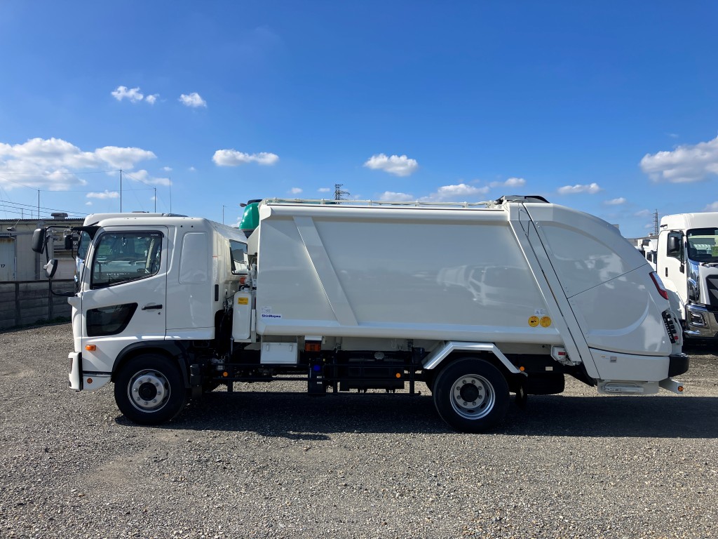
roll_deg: -0.1
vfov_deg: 49.7
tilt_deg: +2.1
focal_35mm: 28
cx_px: 359
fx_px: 581
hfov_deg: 63.4
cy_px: 270
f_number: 1.8
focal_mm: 3.99
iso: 32
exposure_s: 1/2024
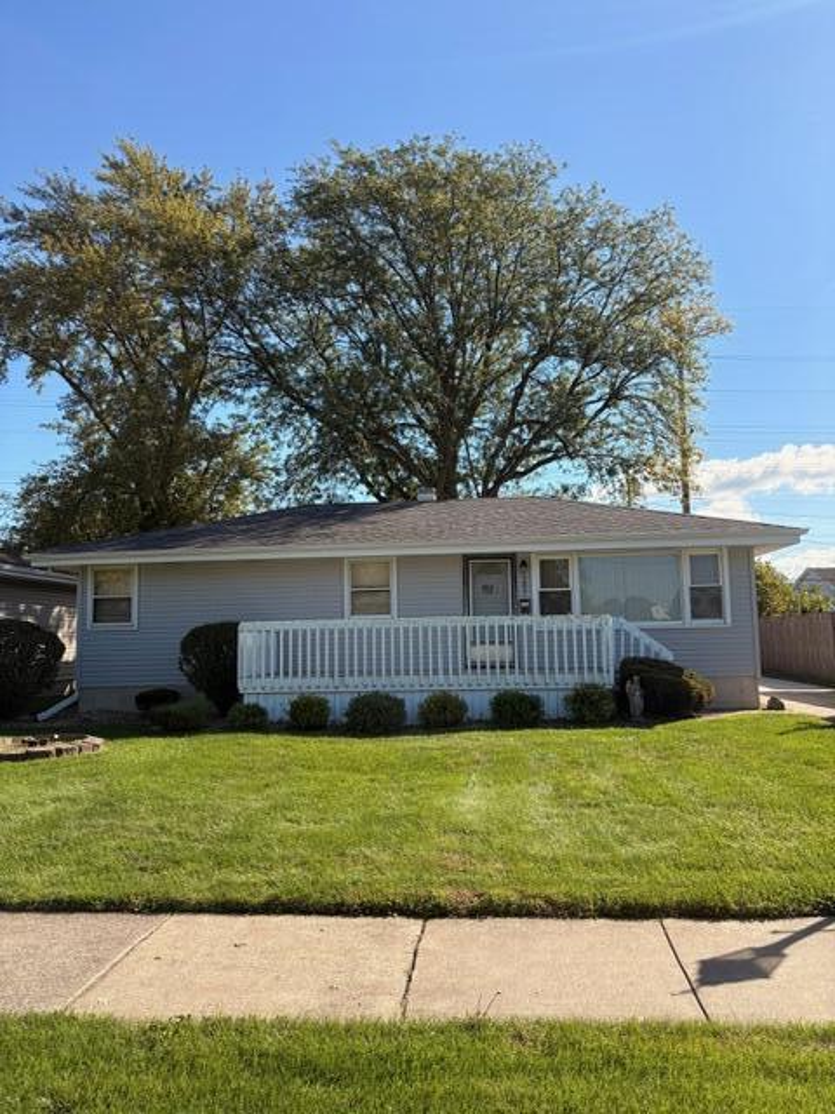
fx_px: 836
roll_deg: +1.2
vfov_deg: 67.3
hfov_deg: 53.1
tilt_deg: +5.8
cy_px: 557
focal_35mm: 26
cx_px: 418
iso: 64
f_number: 1.6
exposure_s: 1/2747
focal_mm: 5.96
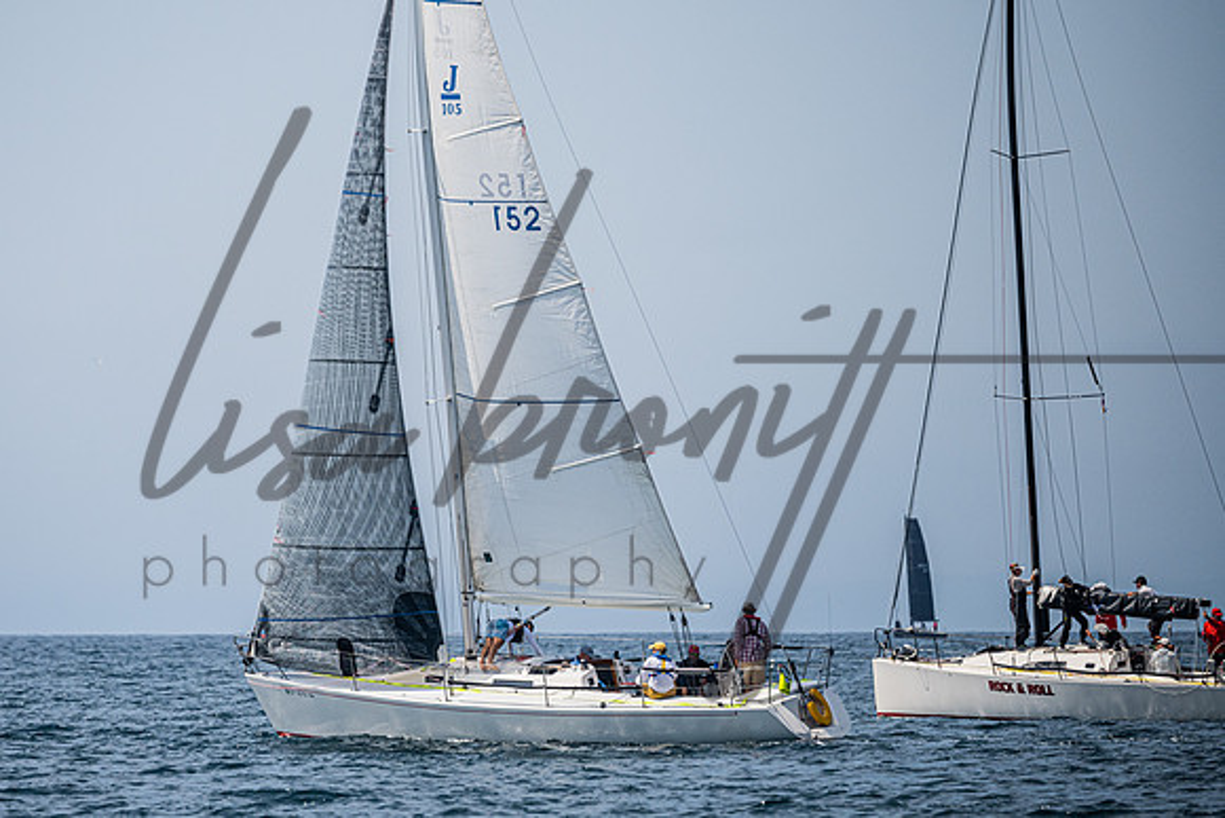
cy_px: 369
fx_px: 13544
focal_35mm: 398
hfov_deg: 5.2
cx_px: 391
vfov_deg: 3.5
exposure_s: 1/5000
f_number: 5.3
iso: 400
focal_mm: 290
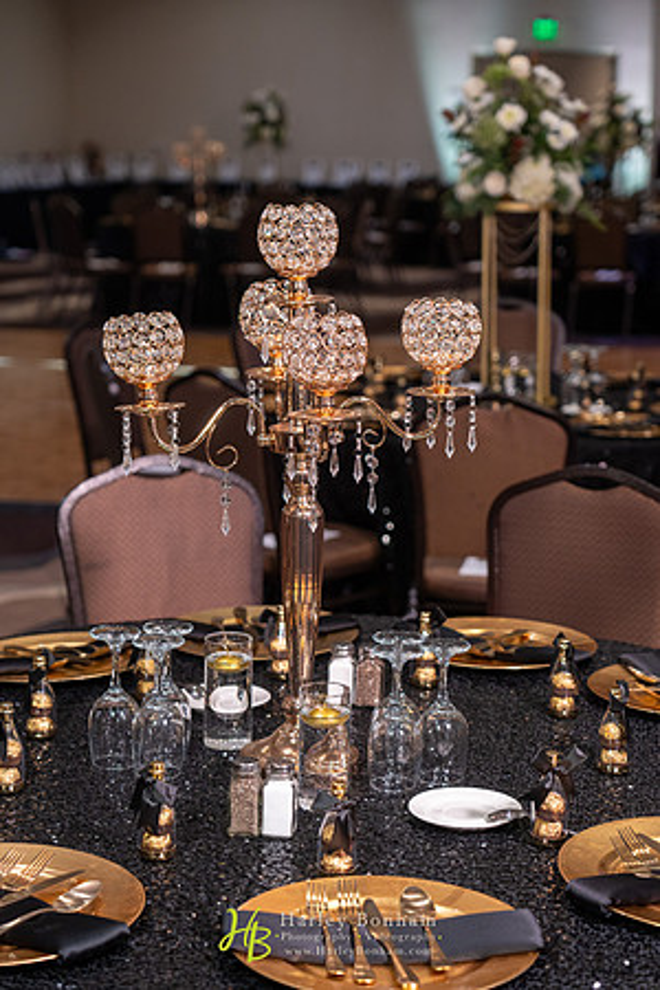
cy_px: 495
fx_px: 1952
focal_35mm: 71
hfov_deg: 19.2
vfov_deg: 28.5
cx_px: 330
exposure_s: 1/125
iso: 1600
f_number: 4
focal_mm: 71
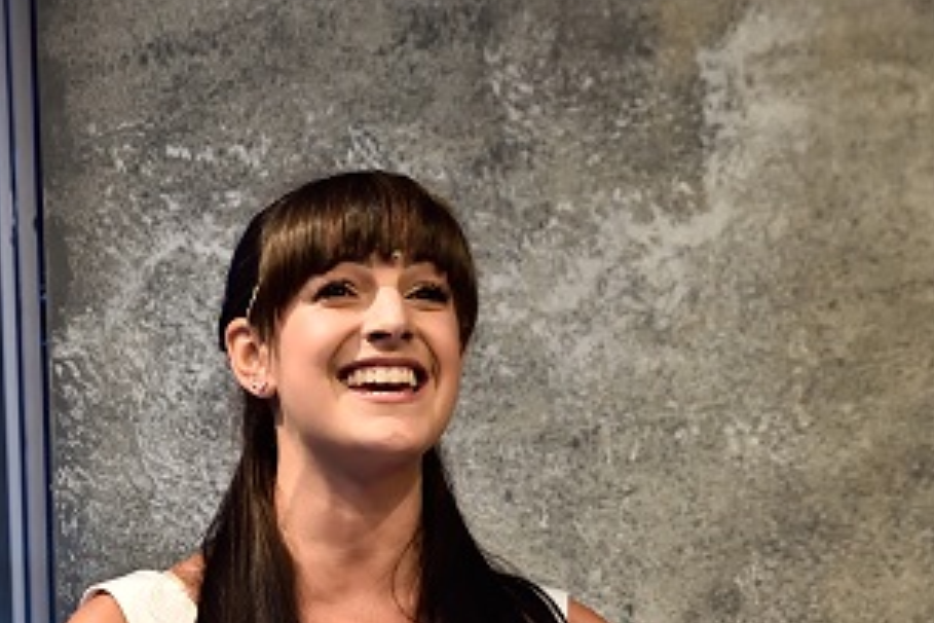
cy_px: 364
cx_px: 317
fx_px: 15047
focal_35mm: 580
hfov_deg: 3.6
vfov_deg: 2.4
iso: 1250
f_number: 5.6
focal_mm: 260
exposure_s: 1/200
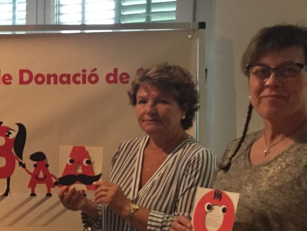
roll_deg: +0.2
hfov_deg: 23.3
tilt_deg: -6.0
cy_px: 153
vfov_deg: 19.1
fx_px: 683
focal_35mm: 77
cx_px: -53
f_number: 2.2
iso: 250
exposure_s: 1/20
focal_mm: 4.15
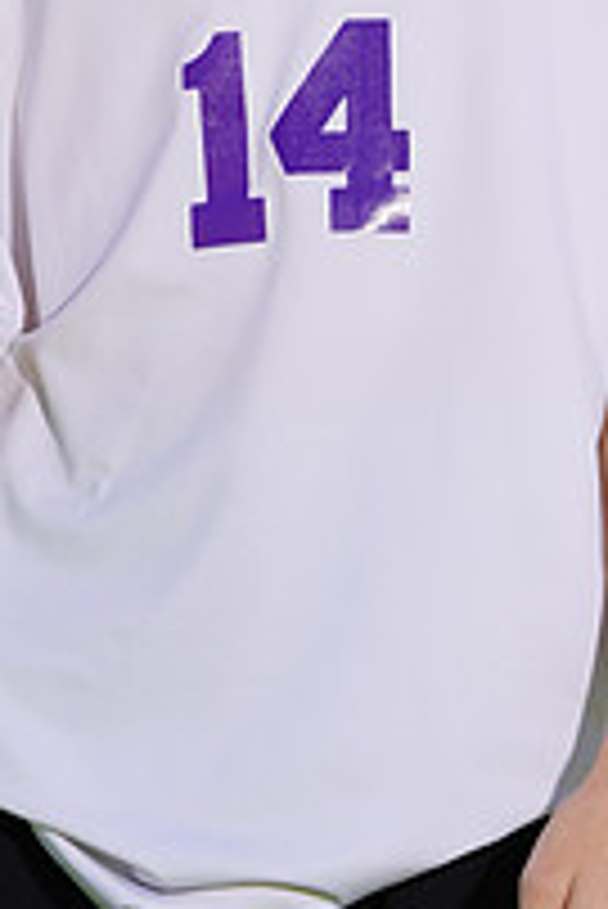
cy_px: -338
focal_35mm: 800
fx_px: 20230
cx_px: 290
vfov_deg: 2.6
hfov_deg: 1.7
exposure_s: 1/200
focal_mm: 279
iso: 64
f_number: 7.1
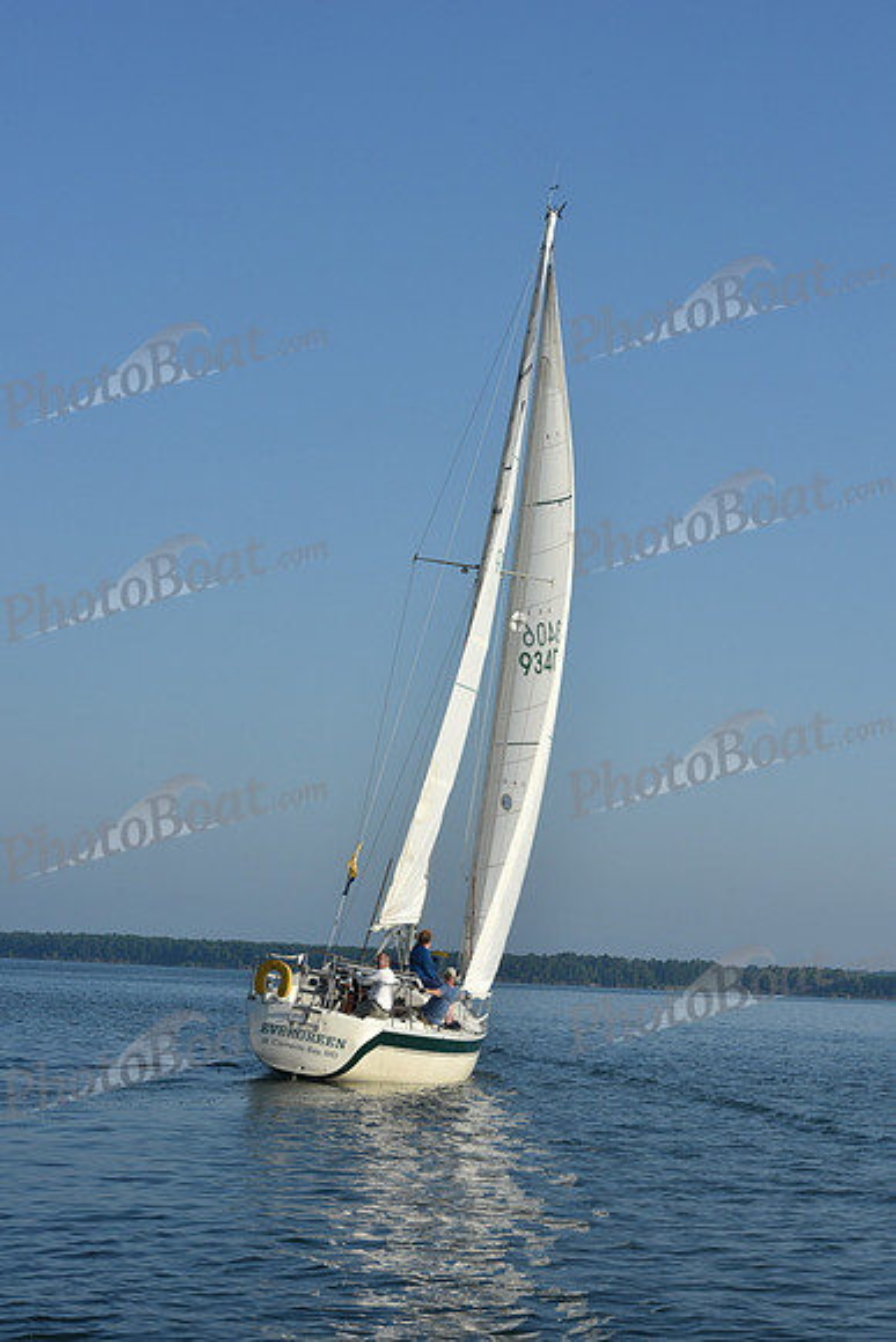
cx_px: 448
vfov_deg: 28.8
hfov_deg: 19.5
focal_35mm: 70
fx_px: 2612
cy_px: 671
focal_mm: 70
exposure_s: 1/800
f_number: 11
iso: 320
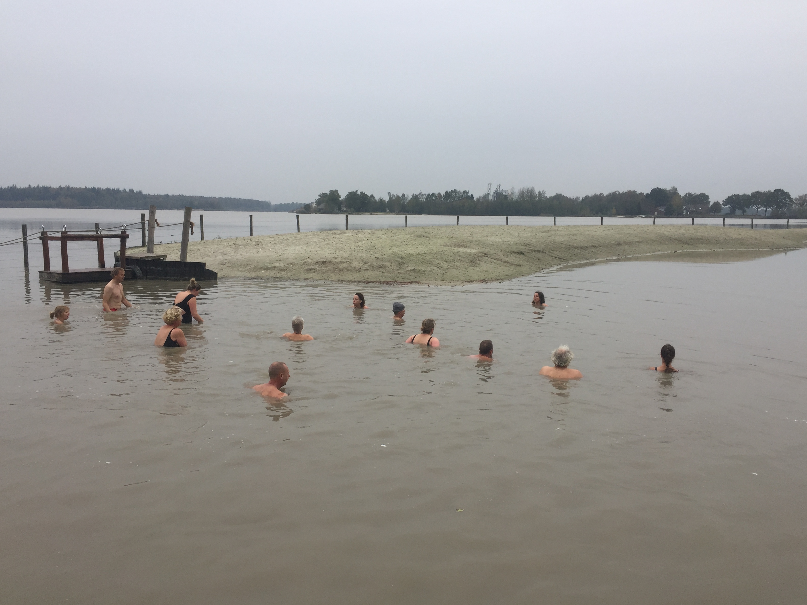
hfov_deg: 60.0
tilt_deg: -5.9
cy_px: 300
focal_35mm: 30
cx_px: 408
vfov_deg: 46.8
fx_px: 699
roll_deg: -0.9
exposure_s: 1/471
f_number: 2.2
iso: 32
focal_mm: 4.15
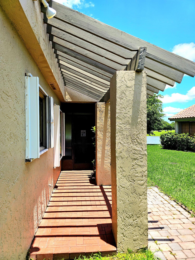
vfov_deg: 73.9
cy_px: 130
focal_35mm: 23
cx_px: 98
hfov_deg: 58.9
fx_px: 173
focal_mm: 6.3
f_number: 1.7
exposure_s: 1/526
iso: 10
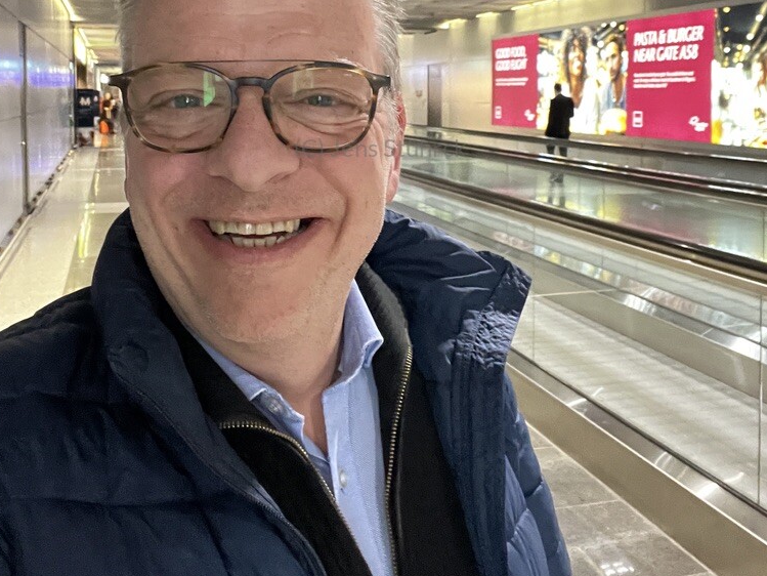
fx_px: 909
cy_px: 147
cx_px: 380
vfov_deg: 34.4
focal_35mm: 41
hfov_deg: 45.8
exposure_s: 1/17
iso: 800
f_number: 2.2
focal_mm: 2.71
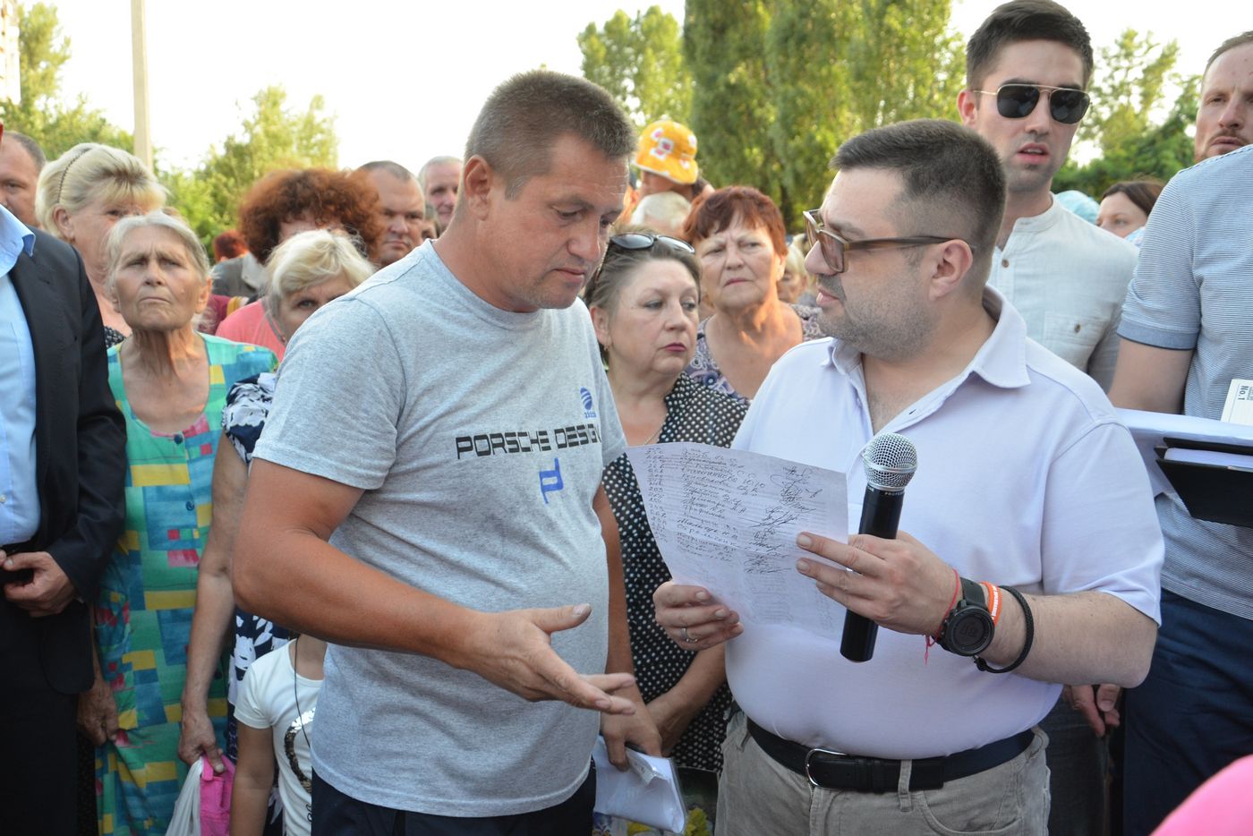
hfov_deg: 53.1
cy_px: 418
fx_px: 1253
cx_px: 626
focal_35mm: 36
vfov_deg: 36.9
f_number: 7.1
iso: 640
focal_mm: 24
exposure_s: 1/320
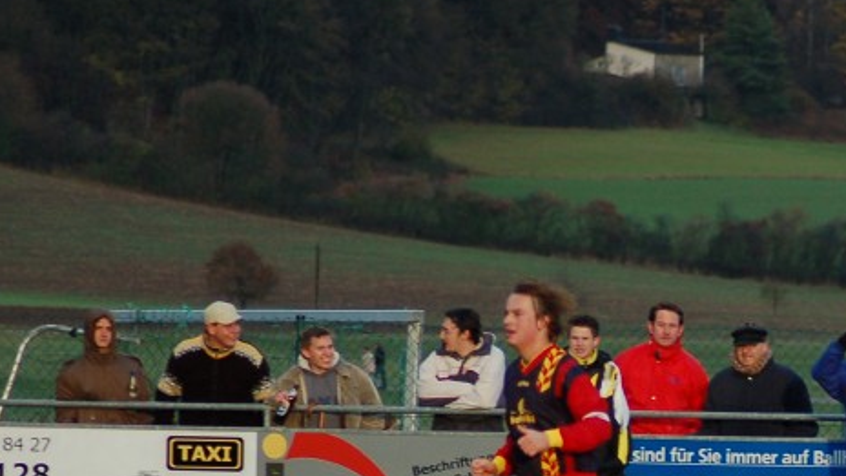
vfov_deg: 2.3
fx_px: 12050
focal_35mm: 537
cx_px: 771
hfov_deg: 4.0
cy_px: 513
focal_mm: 155
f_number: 4.8
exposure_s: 1/500
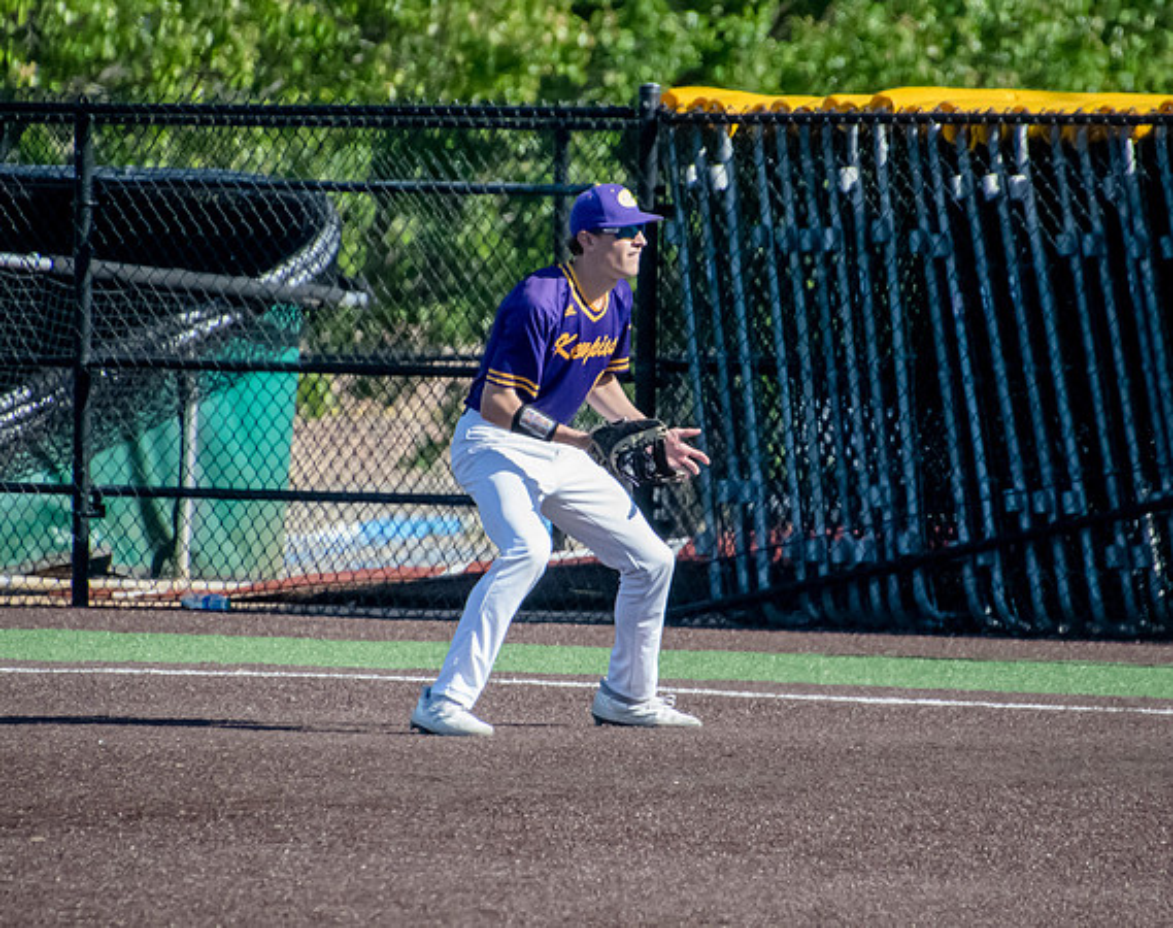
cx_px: 641
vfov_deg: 2.3
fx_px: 22786
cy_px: 474
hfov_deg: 2.9
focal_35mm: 659
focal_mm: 330
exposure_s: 1/4000
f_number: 6.3
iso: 2500
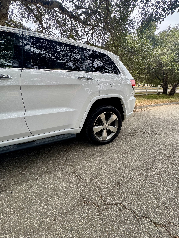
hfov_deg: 85.7
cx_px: 90
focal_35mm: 14
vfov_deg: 102.1
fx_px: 97
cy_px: 119
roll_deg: +3.9
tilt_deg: -18.8
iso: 40
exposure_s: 1/364
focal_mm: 2.22
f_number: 2.2
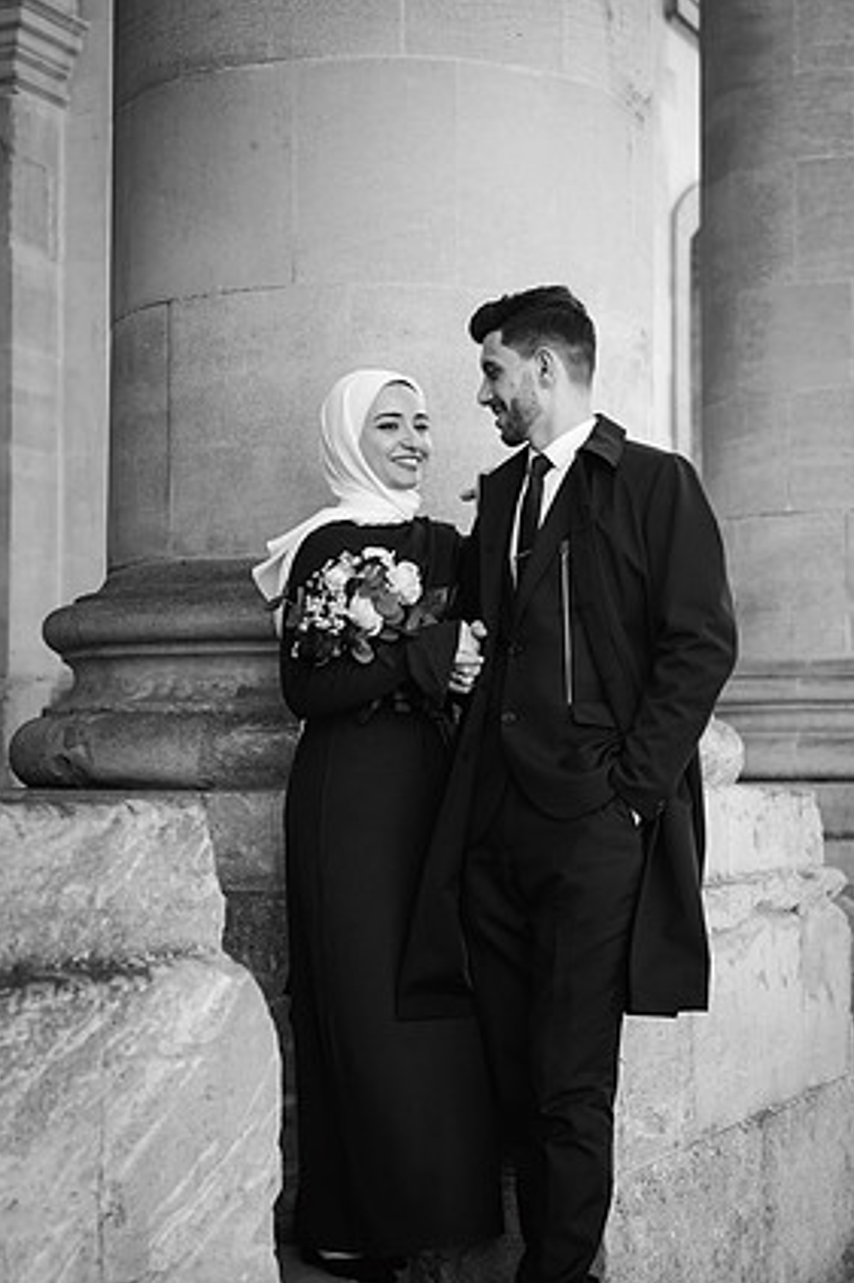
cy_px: 654
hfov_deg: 21.2
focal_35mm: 64
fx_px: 2279
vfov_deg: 31.4
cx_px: 450
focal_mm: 40
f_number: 2.8
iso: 200
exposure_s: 1/640
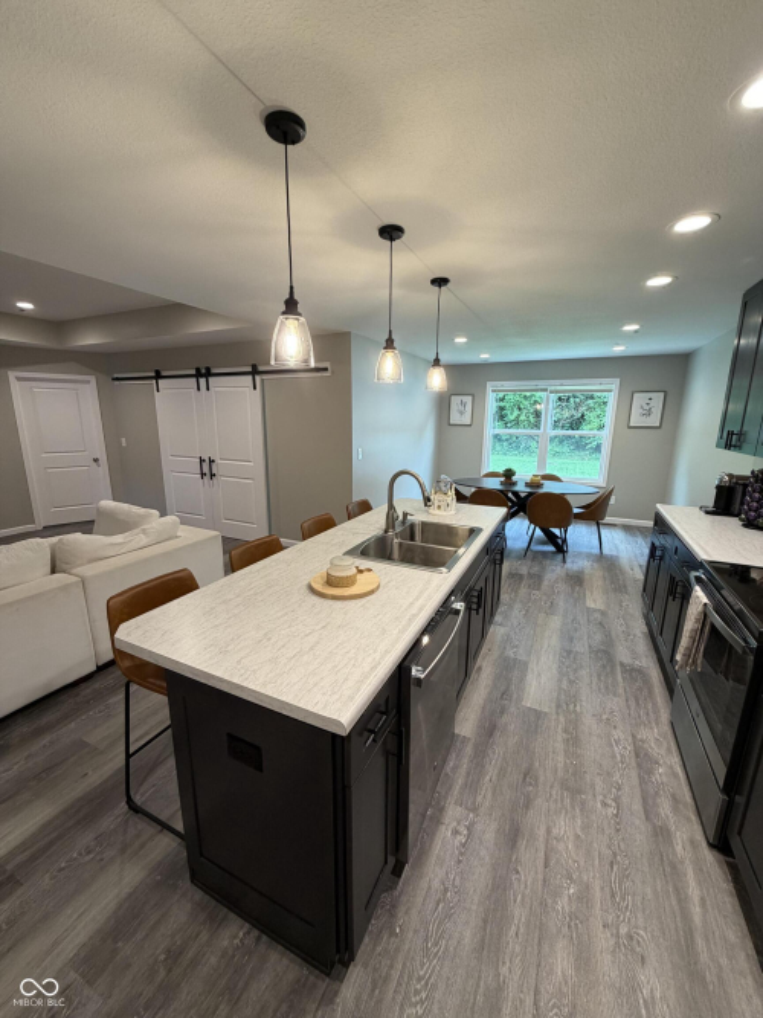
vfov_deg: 102.1
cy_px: 509
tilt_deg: -12.6
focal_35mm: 14
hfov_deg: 85.7
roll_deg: -0.7
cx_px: 382
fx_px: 412
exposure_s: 1/60
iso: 160
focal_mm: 2.22
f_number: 2.2
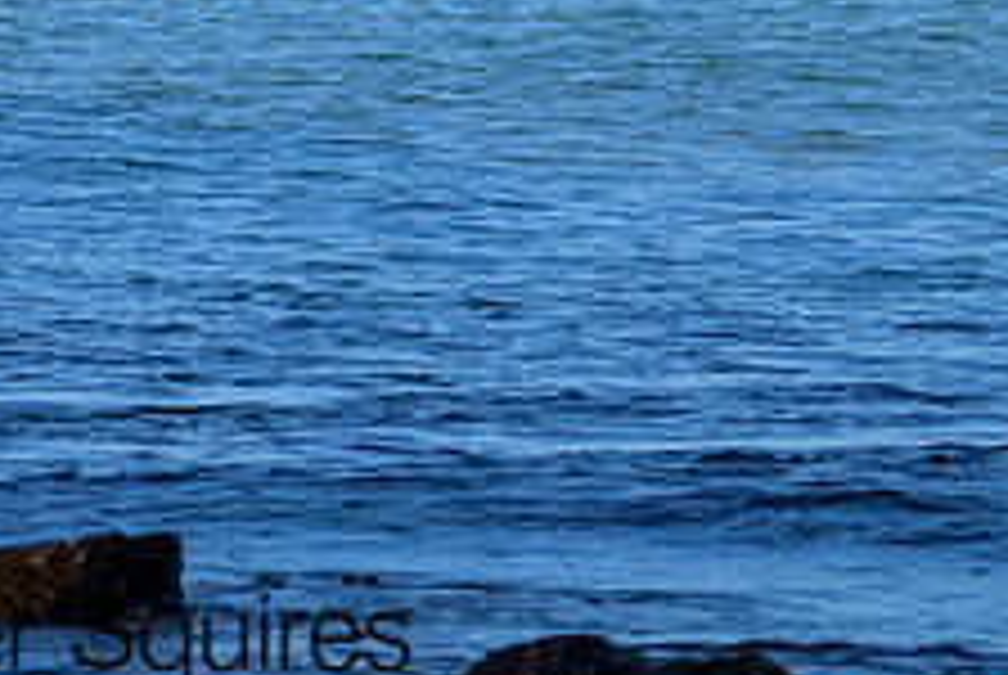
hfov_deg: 5.4
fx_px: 10570
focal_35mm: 377
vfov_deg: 3.7
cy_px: -90
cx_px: 50
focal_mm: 140
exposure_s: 1/1600
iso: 250
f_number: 6.3
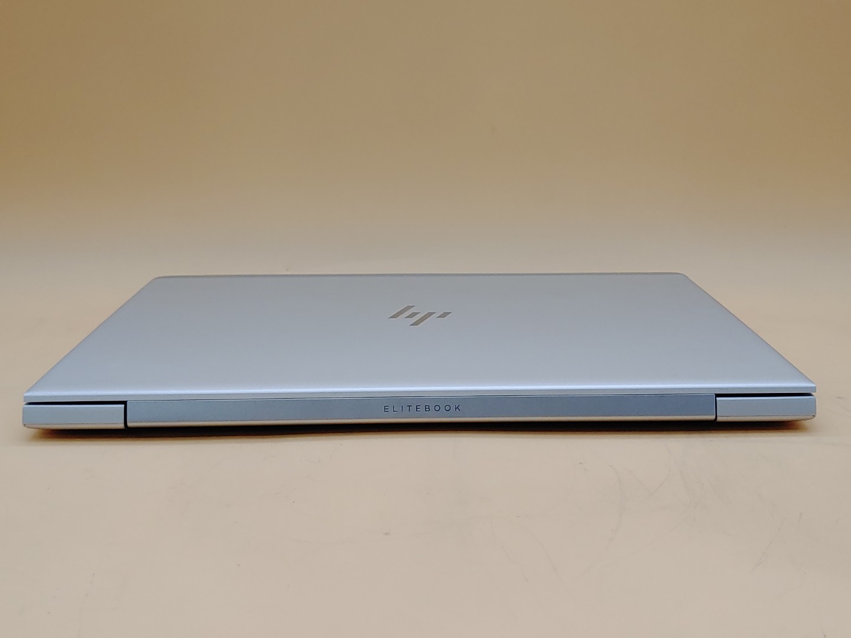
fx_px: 1008
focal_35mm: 41
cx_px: 426
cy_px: 319
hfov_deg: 45.8
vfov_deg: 35.1
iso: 50
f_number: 1.8
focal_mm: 4.36
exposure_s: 1/307
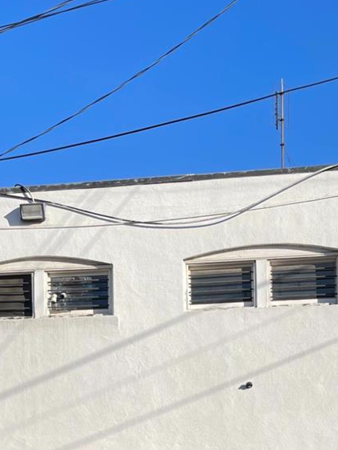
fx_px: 872
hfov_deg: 21.7
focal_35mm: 67
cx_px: 84
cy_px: 430
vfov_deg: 27.6
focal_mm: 5.1
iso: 32
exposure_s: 1/5917
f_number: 1.6
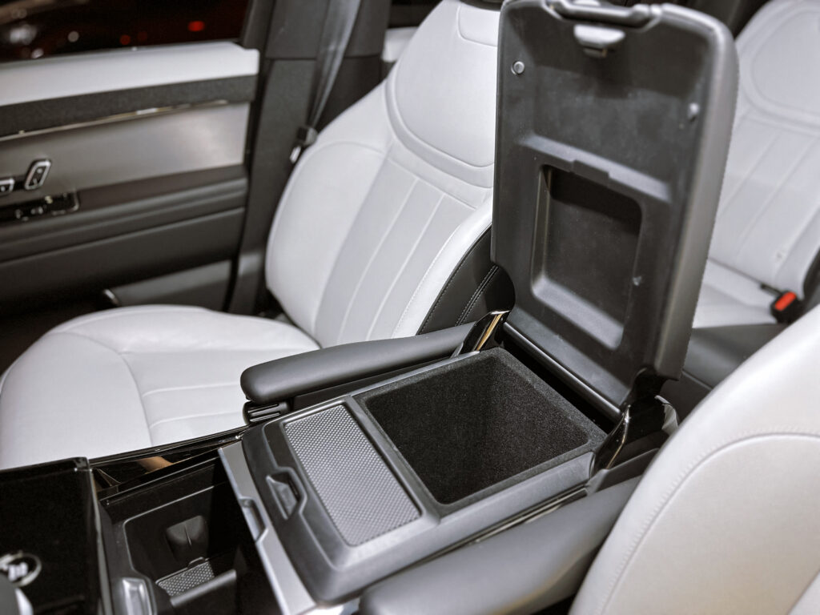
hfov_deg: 67.3
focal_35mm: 26
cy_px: 308
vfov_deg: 53.1
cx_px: 410
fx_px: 616
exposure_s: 1/60
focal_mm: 5.7
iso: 160
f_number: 1.5
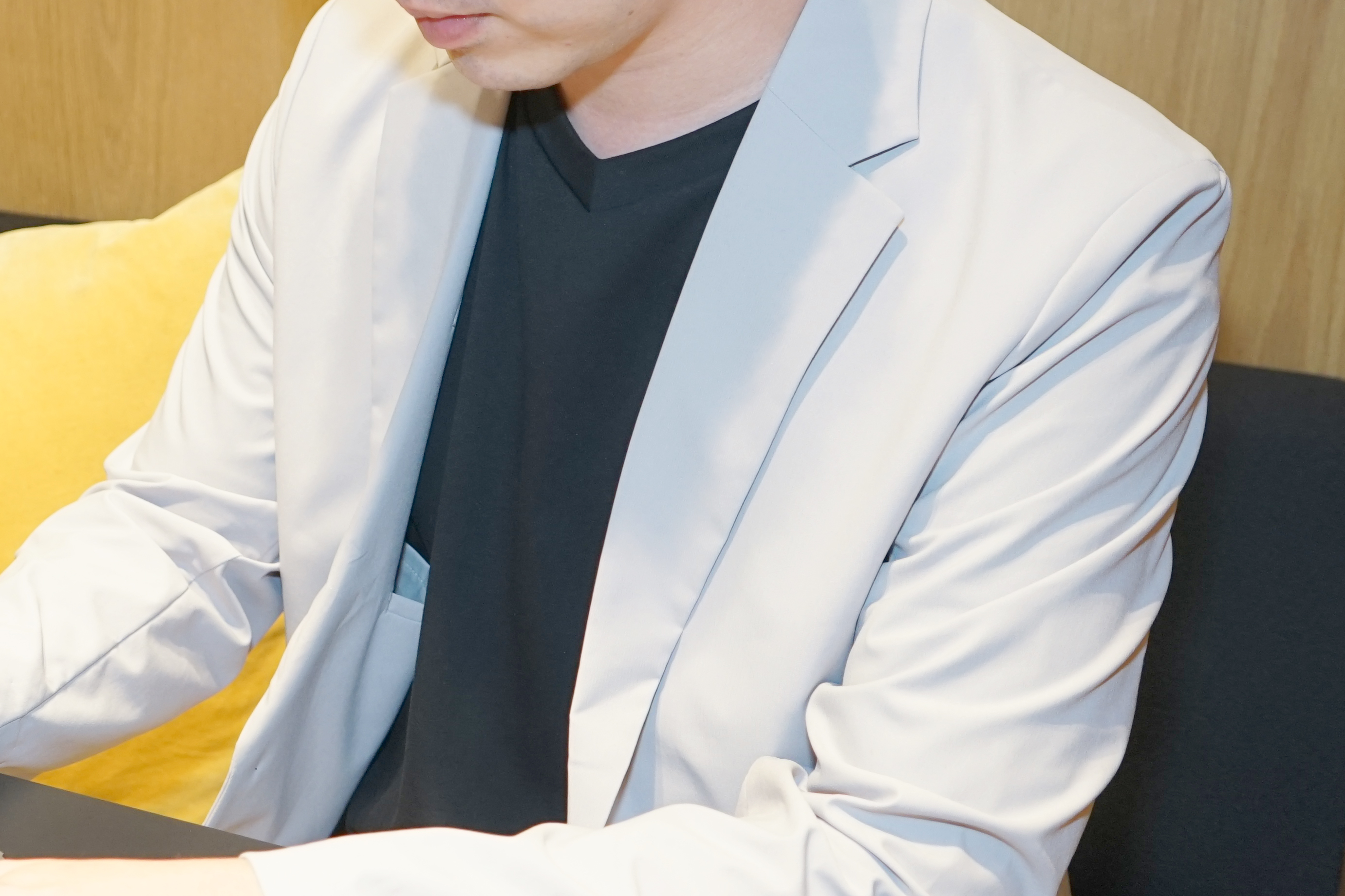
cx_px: 204
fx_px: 2353
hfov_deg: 30.8
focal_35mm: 63
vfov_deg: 21.6
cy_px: 401
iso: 1000
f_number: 4
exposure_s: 1/160
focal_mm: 29
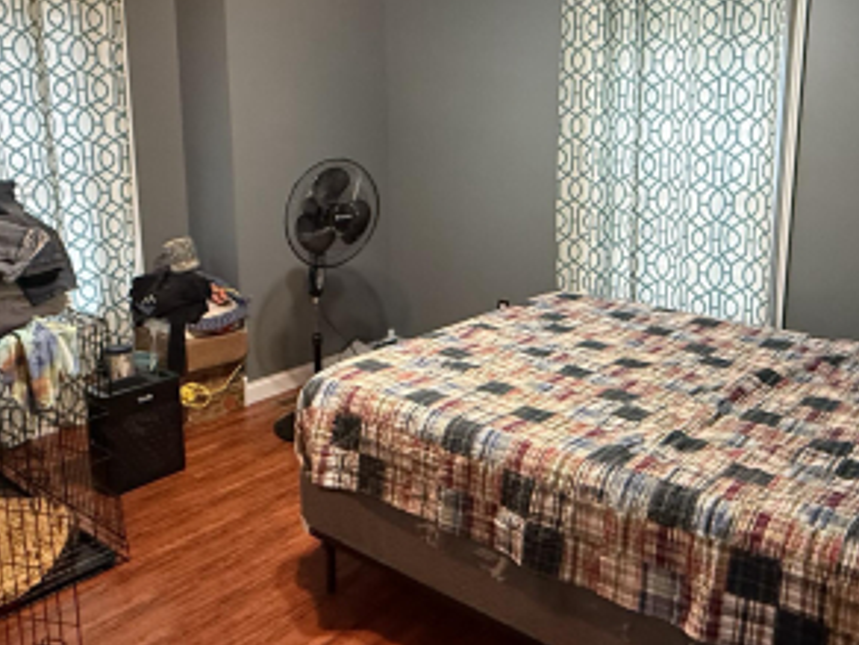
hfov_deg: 56.4
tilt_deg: -11.8
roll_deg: -0.1
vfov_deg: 43.9
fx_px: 794
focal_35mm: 32
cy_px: 253
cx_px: 513
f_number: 2.2
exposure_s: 1/60
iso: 640
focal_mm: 2.22
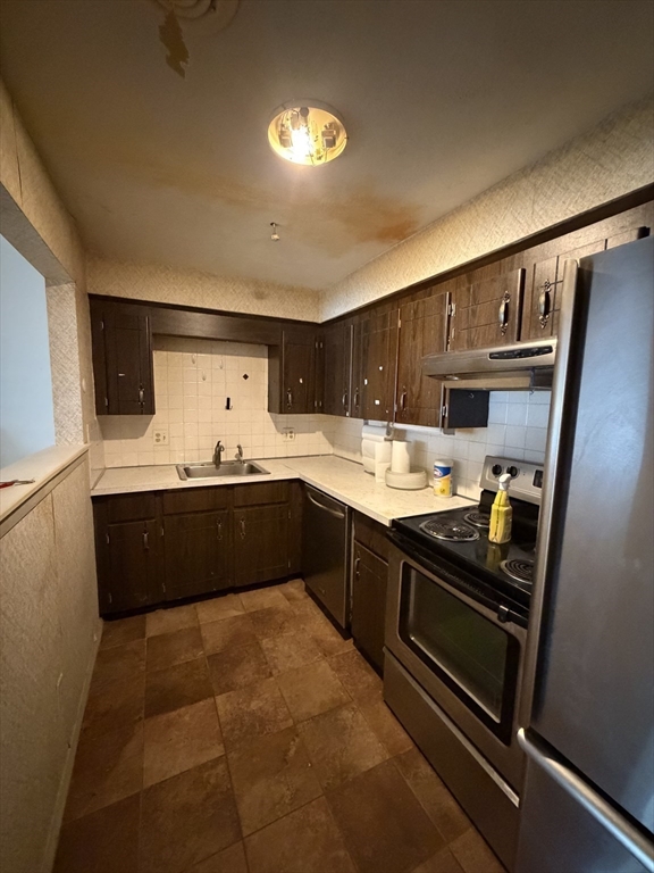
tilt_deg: -6.9
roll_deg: -1.6
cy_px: 436
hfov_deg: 85.7
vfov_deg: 102.1
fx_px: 353
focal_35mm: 14
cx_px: 327
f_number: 2.2
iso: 1250
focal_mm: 2.22
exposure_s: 1/40
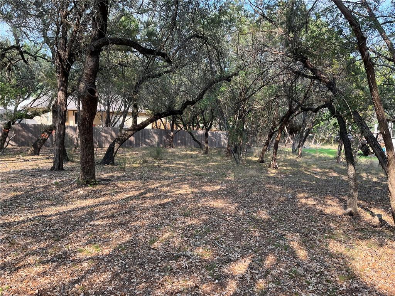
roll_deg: -2.6
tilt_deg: -7.7
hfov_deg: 67.3
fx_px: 297
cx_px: 198
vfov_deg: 53.1
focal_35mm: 26
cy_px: 148
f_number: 1.6
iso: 50
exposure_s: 1/358
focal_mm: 5.1
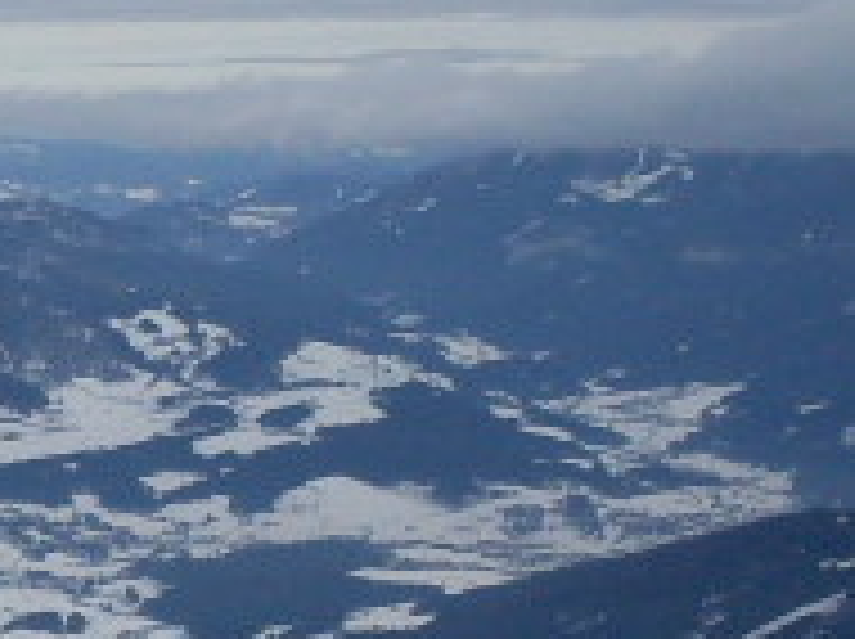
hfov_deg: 9.3
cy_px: 464
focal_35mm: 205
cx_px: -531
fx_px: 5057
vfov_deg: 7.2
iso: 80
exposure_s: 1/350
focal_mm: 6.3
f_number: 8.4
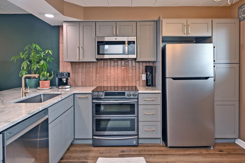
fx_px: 150
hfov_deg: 78.6
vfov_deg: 56.8
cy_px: 66
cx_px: 125
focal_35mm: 22
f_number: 4
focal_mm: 14
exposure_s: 1/60
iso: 320
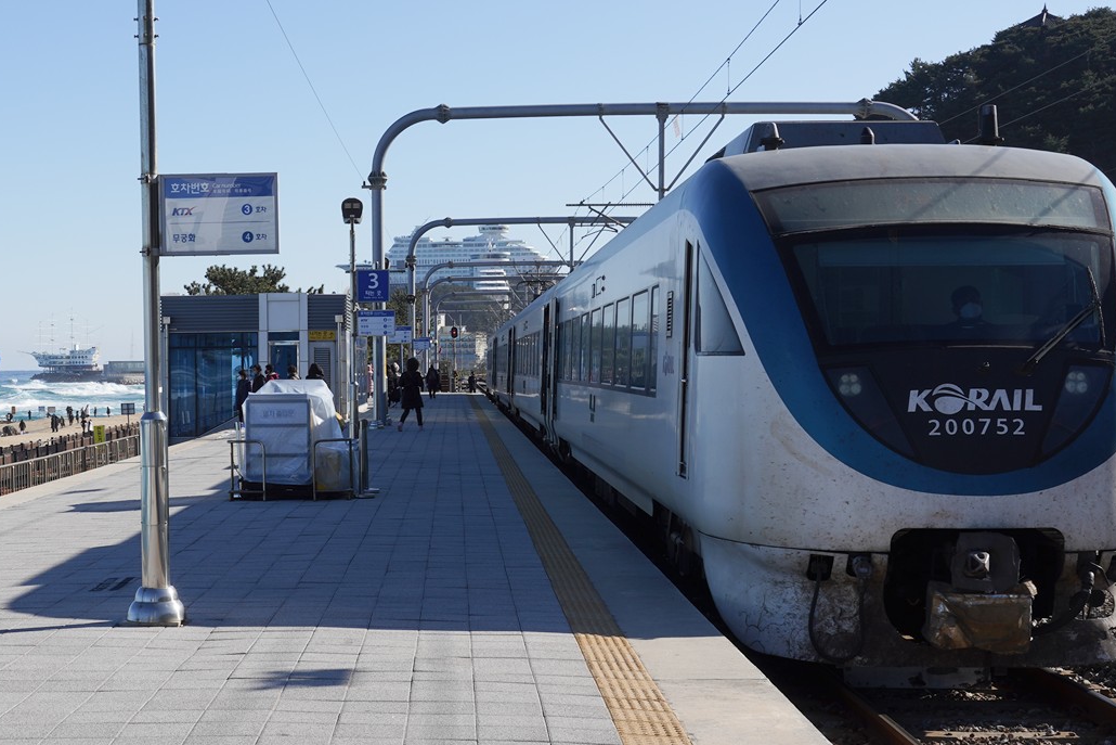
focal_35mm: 66
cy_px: 445
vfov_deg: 20.6
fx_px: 2046
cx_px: 359
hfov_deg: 30.3
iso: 100
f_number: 16
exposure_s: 1/100
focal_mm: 34
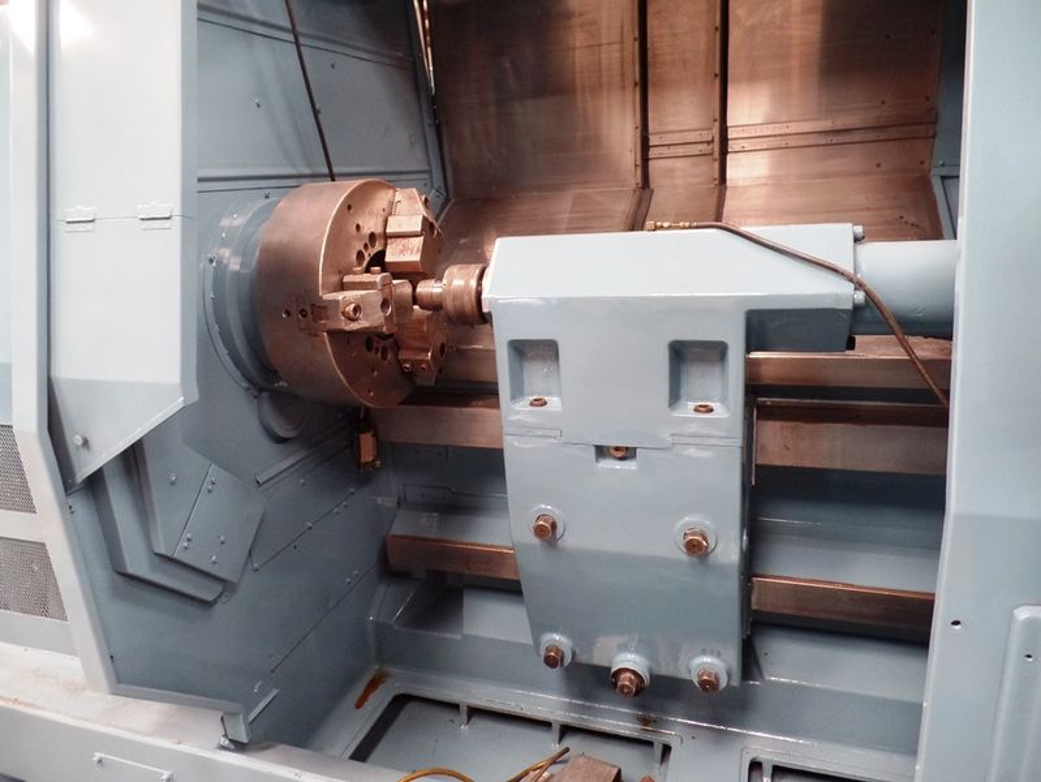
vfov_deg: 58.9
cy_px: 391
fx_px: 692
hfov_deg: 73.9
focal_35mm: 23
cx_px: 520
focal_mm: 4.1
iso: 400
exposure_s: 1/30
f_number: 2.8
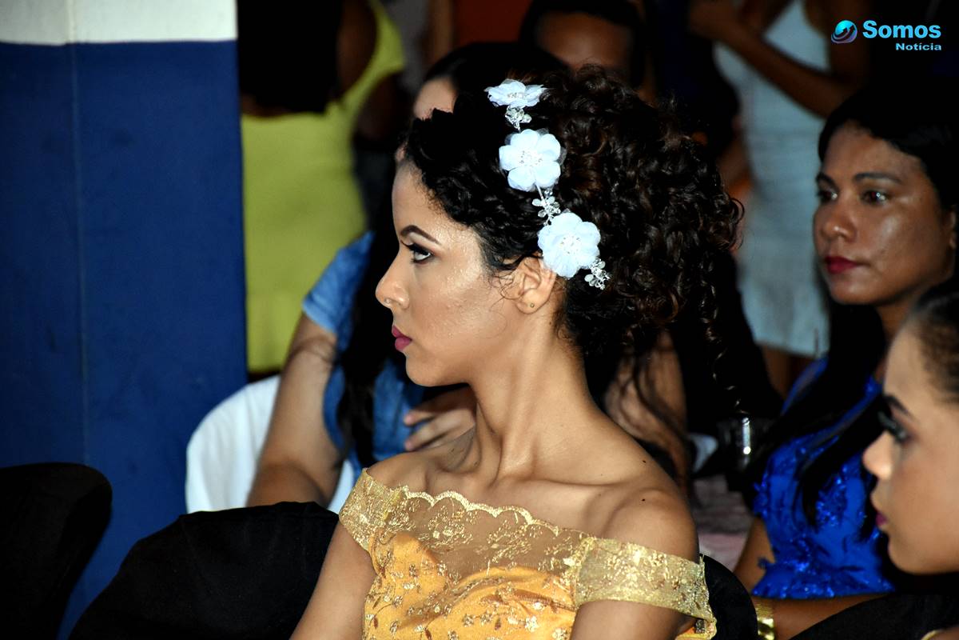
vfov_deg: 6.5
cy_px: 320
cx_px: 480
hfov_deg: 9.8
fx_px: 5594
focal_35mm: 210
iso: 3200
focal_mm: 140
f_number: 5.6
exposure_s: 1/100
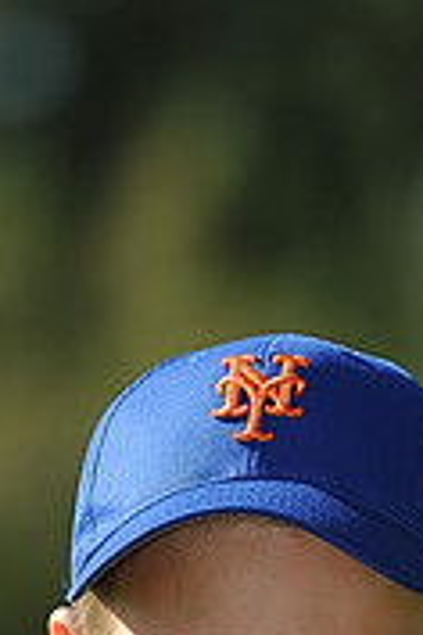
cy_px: 854
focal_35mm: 572
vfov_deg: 3.6
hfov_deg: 2.4
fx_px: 10081
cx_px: 79
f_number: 4.5
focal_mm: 175
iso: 200
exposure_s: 1/1600
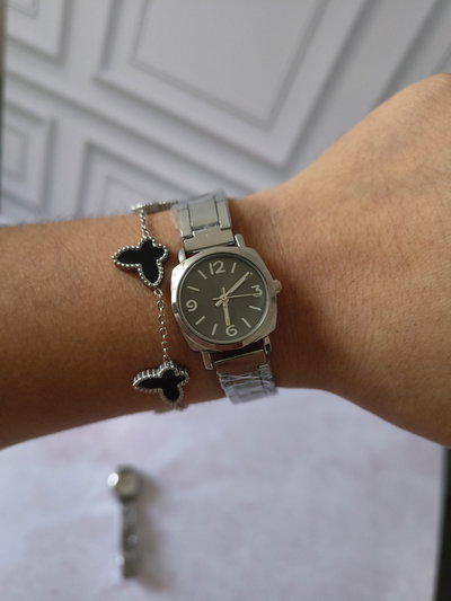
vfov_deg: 71.6
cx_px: 226
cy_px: 300
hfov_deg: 56.8
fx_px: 417
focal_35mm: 24
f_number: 1.8
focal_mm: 5.56
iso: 687
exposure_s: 1/100
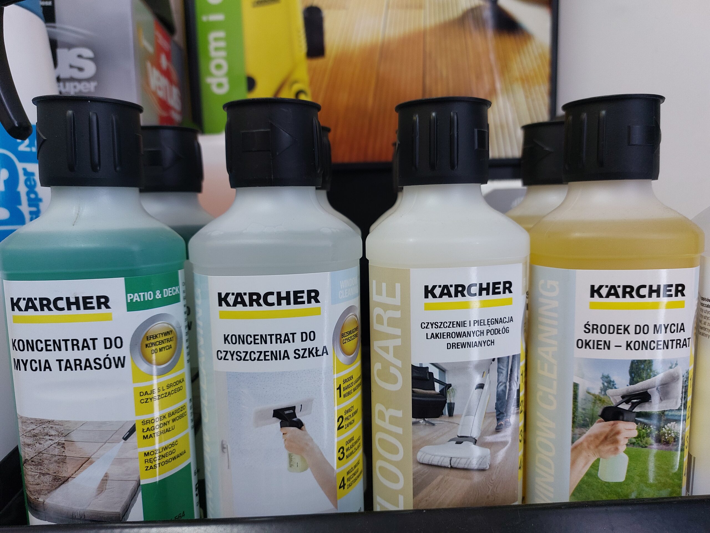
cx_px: 355
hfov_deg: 69.4
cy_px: 266
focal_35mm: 25
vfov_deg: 54.9
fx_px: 513
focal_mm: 5.23
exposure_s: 1/50
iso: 160
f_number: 1.8
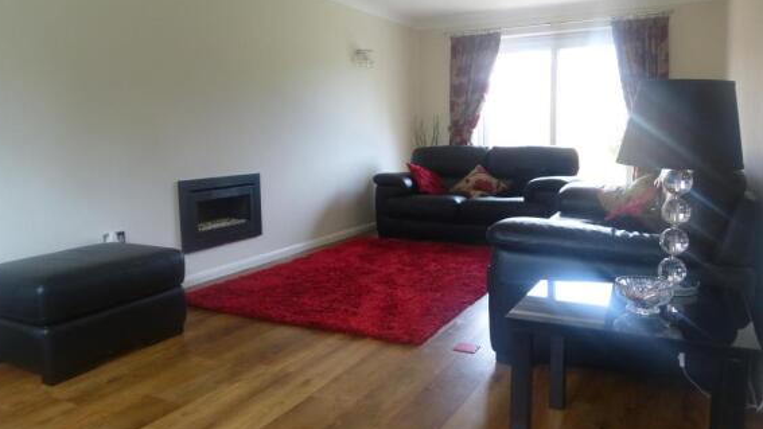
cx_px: 372
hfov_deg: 67.9
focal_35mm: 28
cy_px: 202
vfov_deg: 41.5
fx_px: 567
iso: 250
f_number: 3.3
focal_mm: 4.3
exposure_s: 1/60
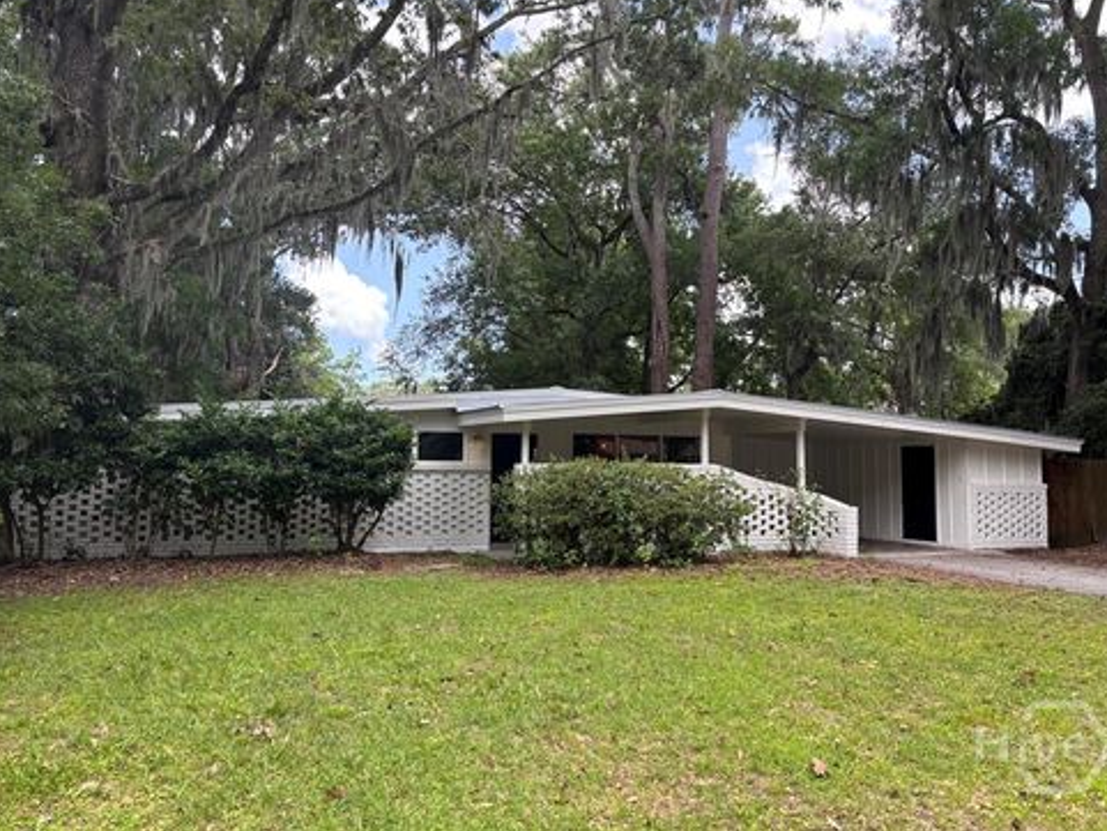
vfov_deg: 51.4
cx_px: 555
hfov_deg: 65.3
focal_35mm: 27
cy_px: 402
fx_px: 864
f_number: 1.6
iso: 50
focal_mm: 5.96
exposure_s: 1/396
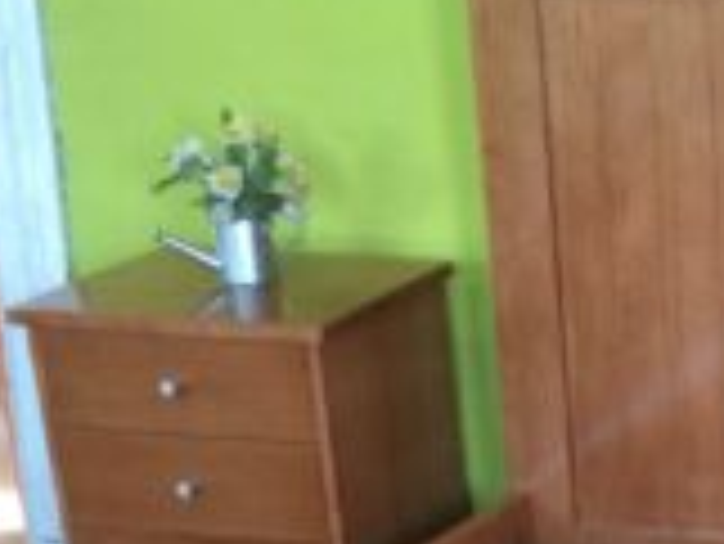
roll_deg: +0.0
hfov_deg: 17.2
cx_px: 917
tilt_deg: -24.5
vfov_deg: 13.0
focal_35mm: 108
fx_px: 2261
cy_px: 805
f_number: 2.2
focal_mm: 4.15
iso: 200
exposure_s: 1/30
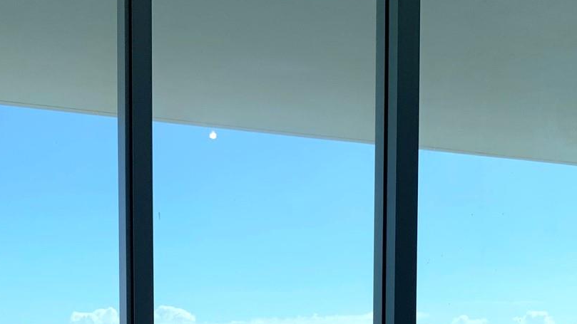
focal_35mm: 56
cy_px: 394
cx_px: 292
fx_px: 857
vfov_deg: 20.0
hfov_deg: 37.2
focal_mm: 4.25
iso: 25
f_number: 1.8
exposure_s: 1/1314
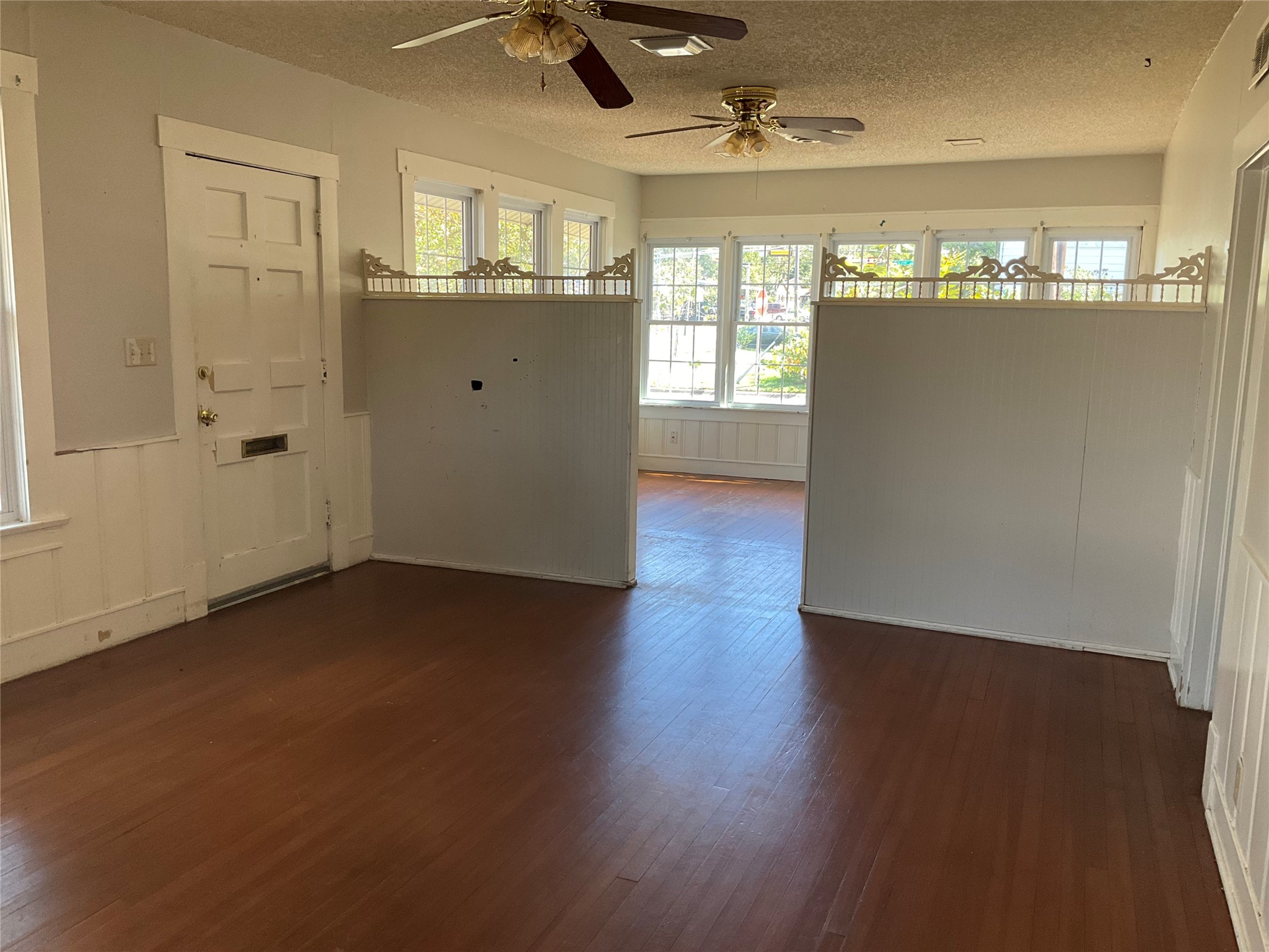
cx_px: 634
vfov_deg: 48.2
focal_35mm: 29
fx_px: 1063
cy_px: 476
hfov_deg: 61.7
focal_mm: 3
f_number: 1.8
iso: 64
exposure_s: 1/96
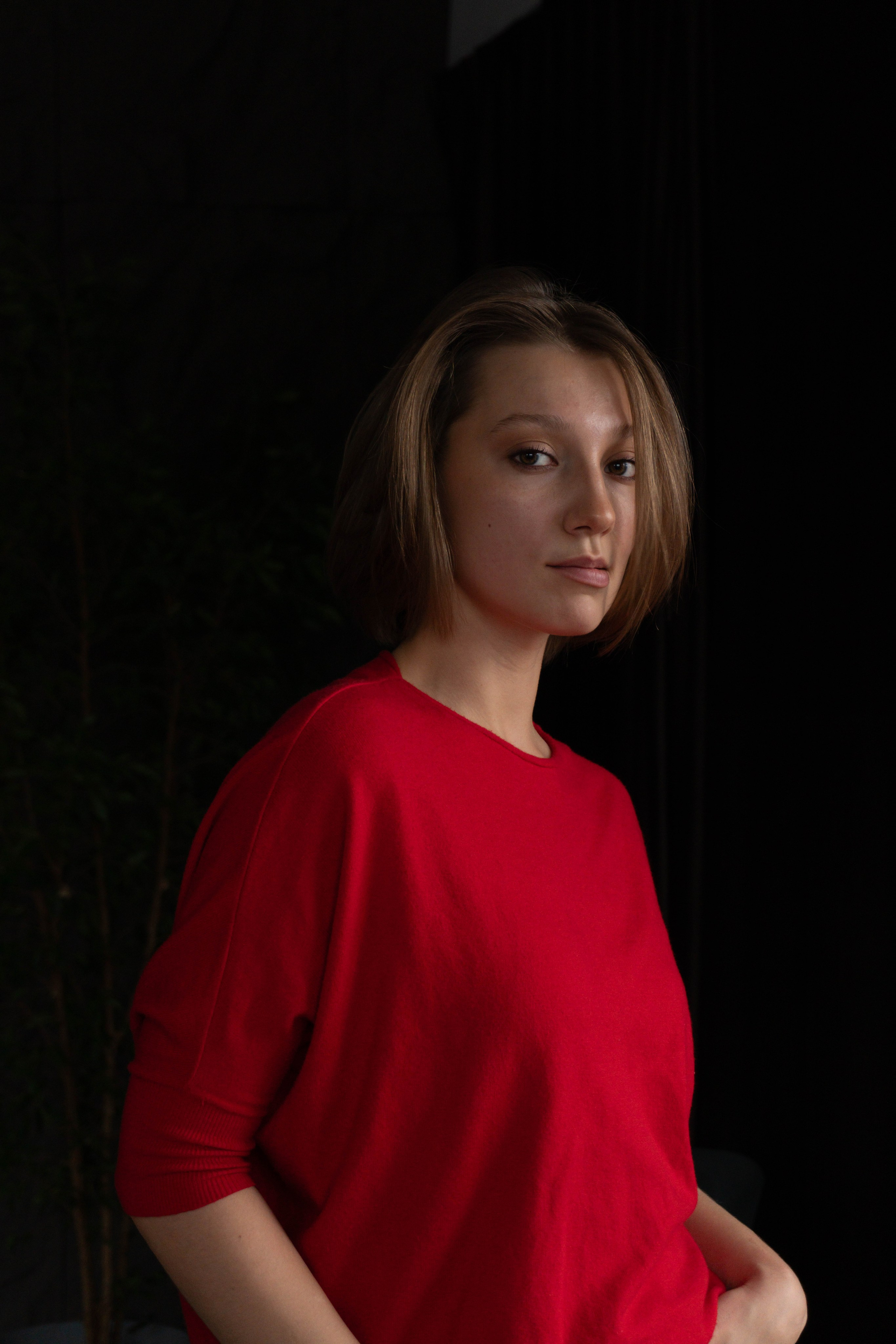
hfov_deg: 18.2
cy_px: 672
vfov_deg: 27.0
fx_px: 2800
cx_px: 448
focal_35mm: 75
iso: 400
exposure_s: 1/160
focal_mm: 50
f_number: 5.6
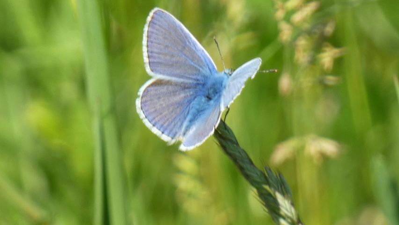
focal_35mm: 722
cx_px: 200
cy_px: 90
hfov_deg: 3.0
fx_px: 7640
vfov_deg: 1.7
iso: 80
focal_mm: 118.5
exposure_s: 1/100
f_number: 5.6
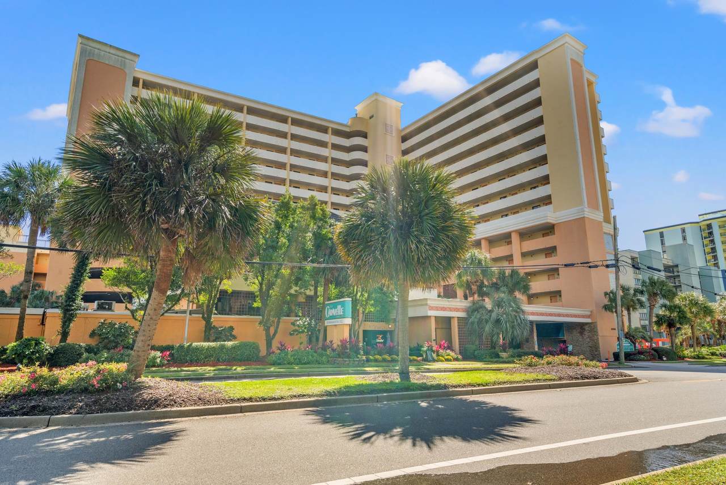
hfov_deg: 81.2
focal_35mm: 21
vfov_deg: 59.5
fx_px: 424
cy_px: 242
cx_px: 363
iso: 250
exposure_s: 1/80
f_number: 13
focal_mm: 21
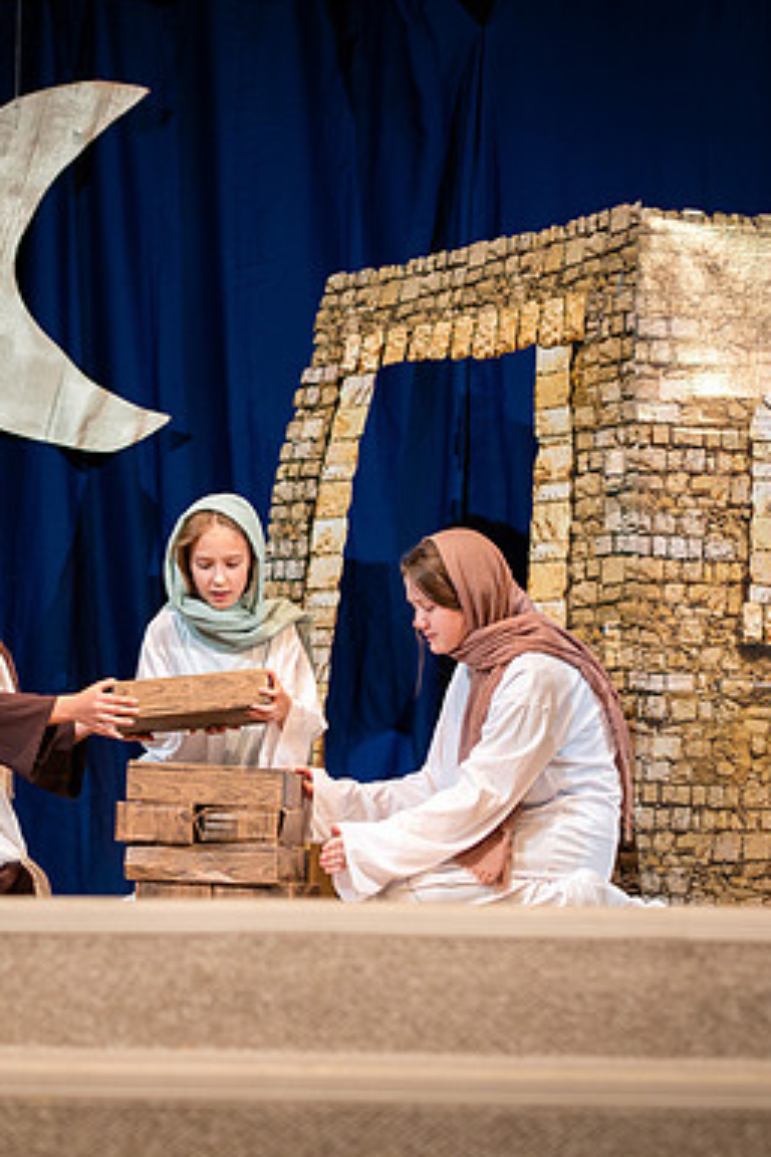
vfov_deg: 15.2
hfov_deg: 10.1
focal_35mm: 135
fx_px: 4337
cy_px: 580
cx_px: 96
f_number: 2.8
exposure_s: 1/250
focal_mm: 85
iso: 800
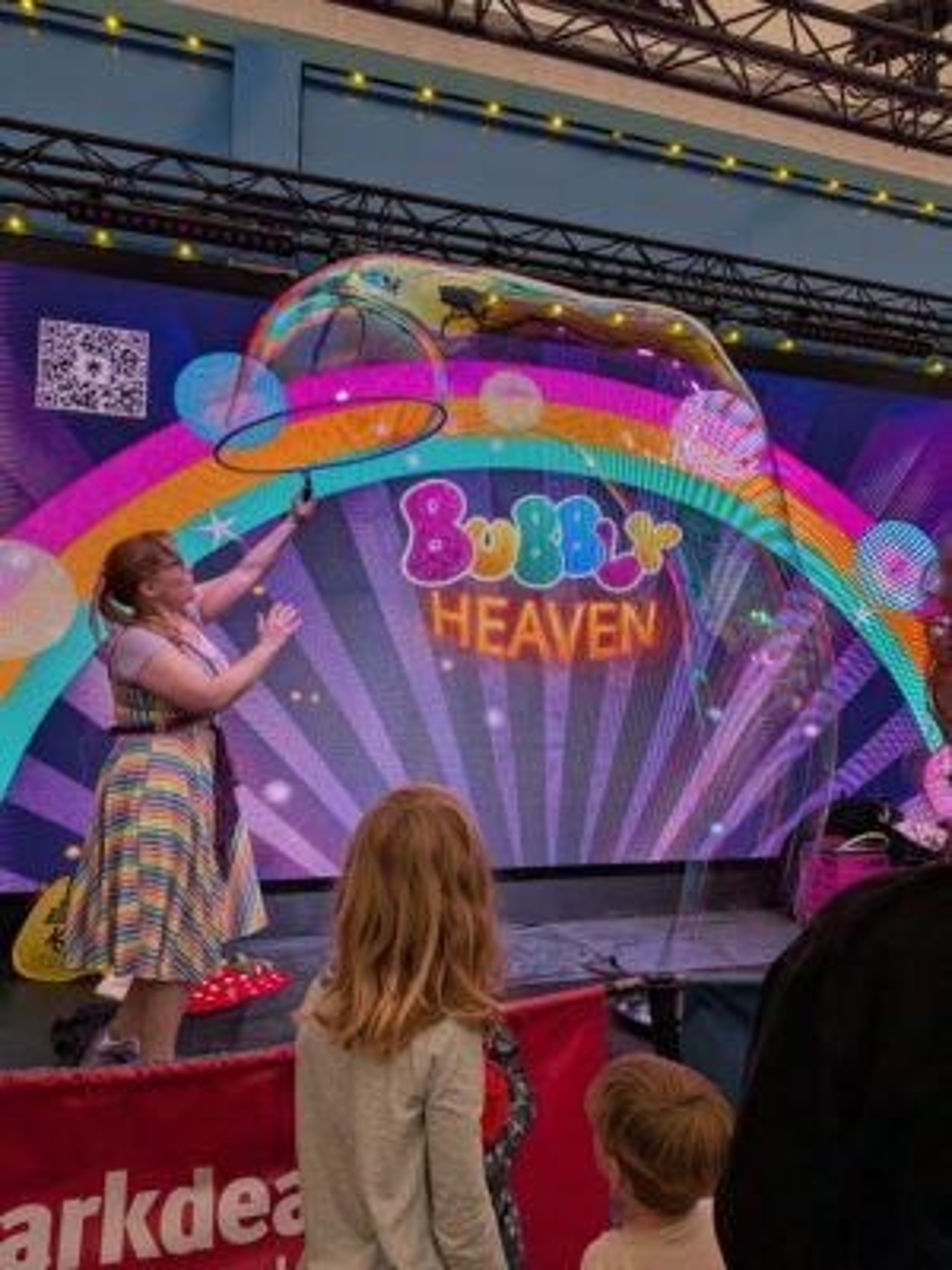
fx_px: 880
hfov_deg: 56.8
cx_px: 476
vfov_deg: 71.6
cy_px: 635
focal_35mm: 24
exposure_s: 1/218
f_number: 1.7
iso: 26
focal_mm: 4.53
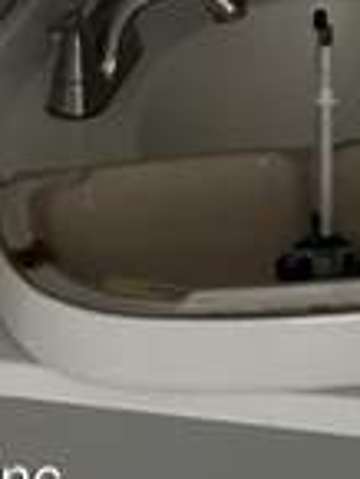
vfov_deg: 14.3
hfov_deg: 12.8
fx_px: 1592
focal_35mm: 115
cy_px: -482
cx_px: 307
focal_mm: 5.7
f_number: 1.5
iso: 640
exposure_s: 1/30
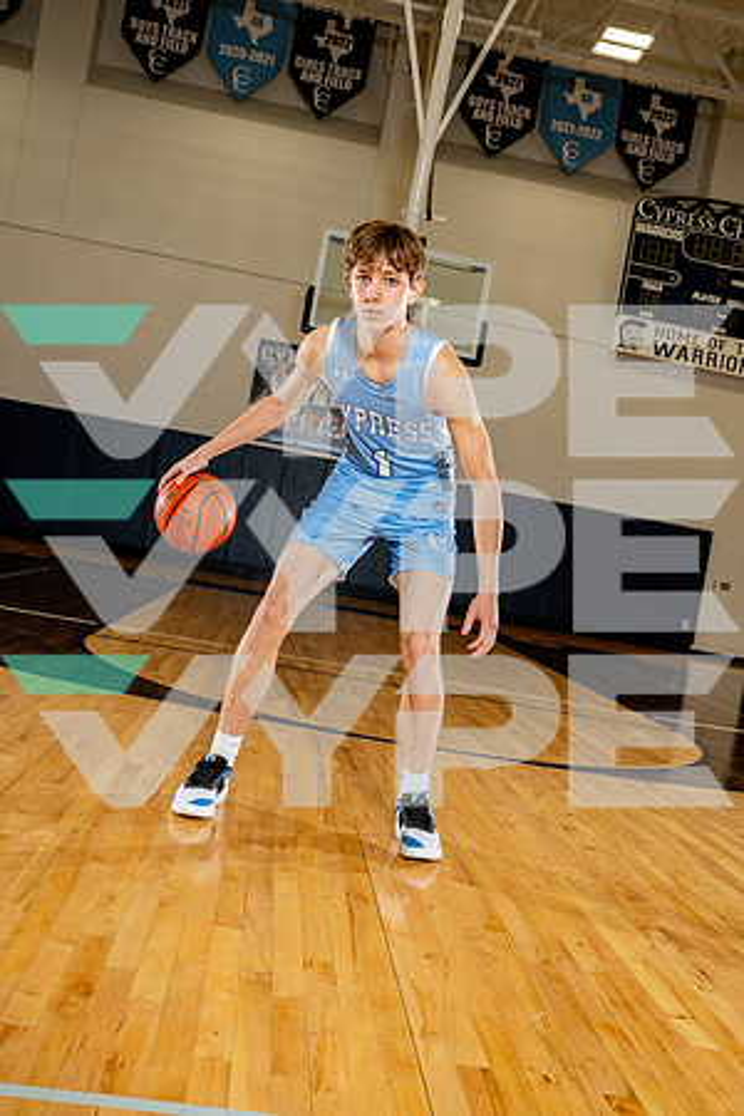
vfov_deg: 57.2
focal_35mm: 33
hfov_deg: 40.0
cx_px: 372
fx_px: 1023
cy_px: 558
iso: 400
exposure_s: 1/250
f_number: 5.6
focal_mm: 33
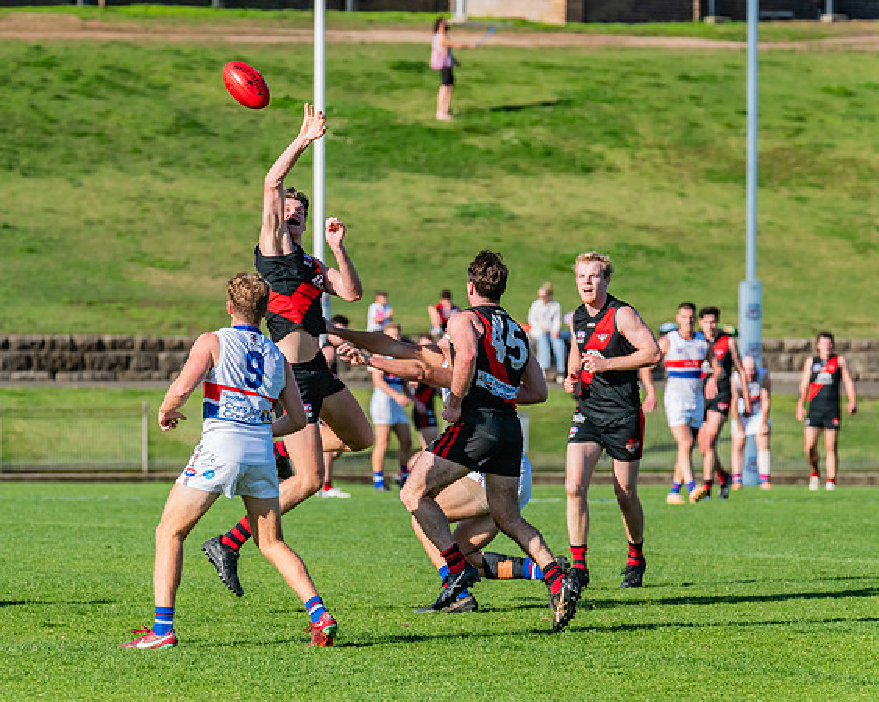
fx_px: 9466
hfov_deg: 5.3
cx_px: 326
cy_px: 349
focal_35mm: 364
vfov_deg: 4.3
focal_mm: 290
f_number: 9
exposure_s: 1/1600
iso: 800
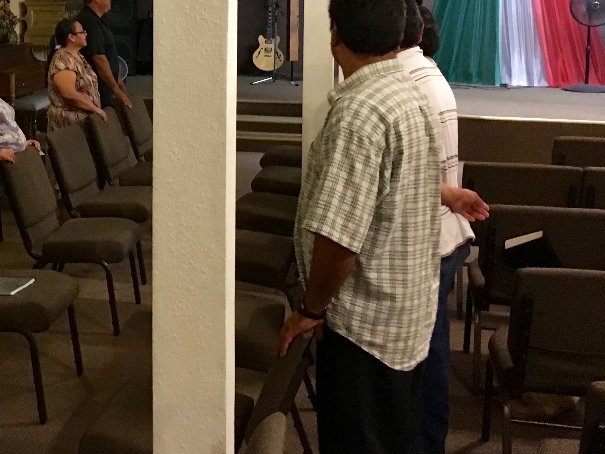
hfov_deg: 32.4
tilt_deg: -3.8
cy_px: 67
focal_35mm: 56
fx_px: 979
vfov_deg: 25.5
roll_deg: +0.4
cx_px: 45
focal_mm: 4.15
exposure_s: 1/15
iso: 320
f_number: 2.2
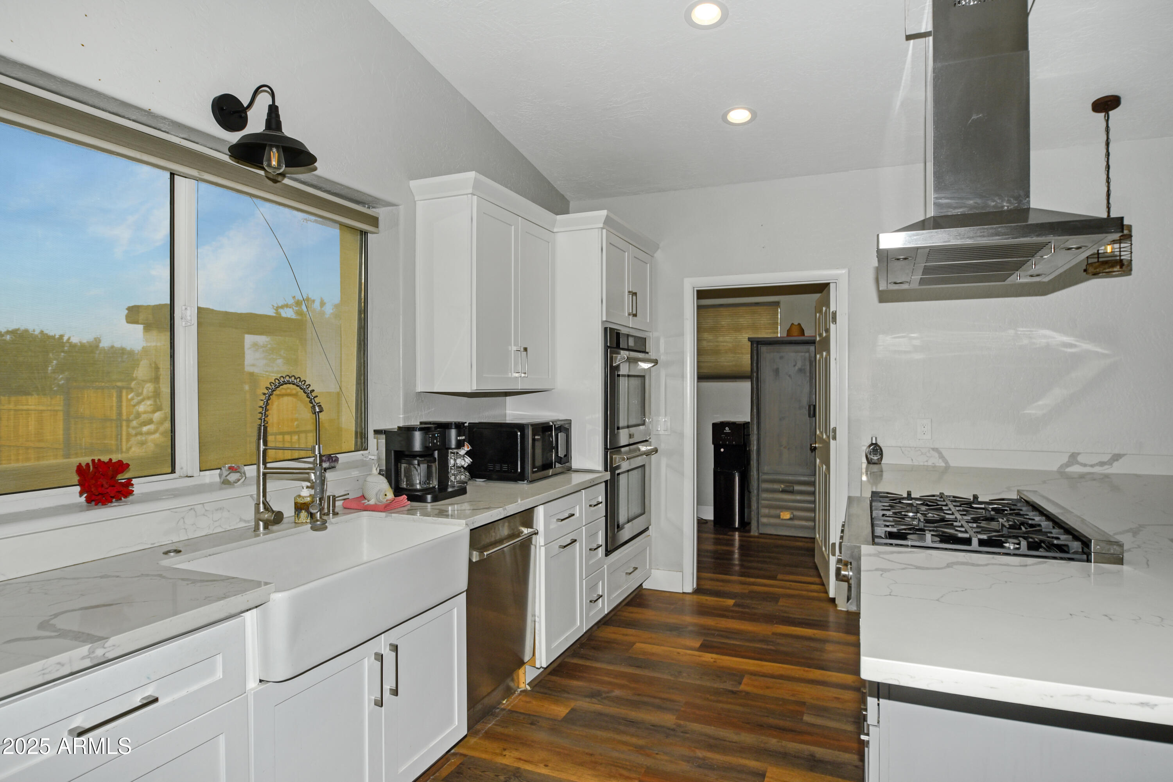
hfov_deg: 86.9
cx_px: 586
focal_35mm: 19
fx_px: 619
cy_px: 391
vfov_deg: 64.6
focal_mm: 19
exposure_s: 1/200
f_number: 7.1
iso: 200
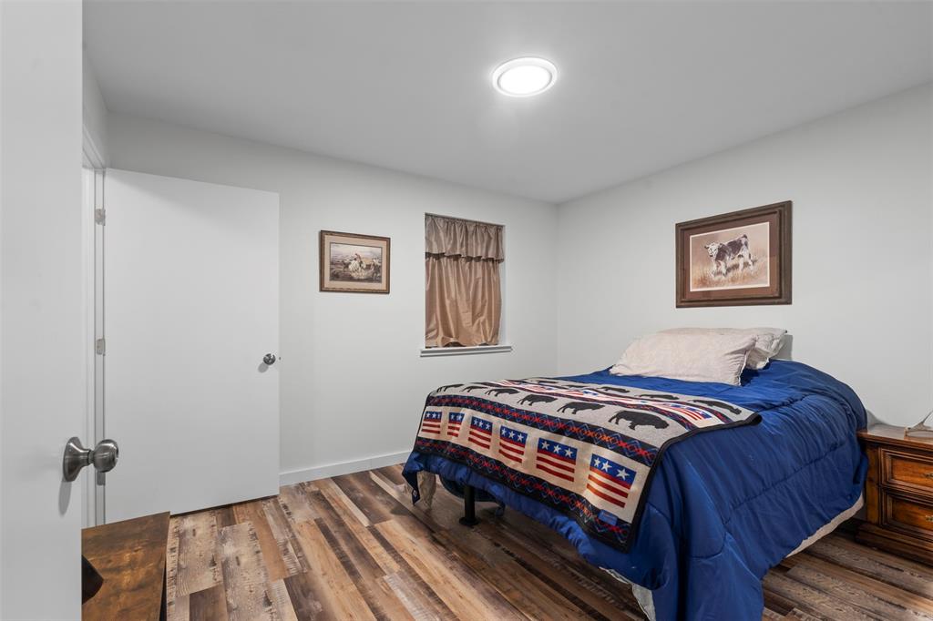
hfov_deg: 96.8
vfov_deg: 73.7
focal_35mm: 16
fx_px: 415
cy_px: 310
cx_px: 466
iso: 250
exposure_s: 1.3
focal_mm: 16
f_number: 9
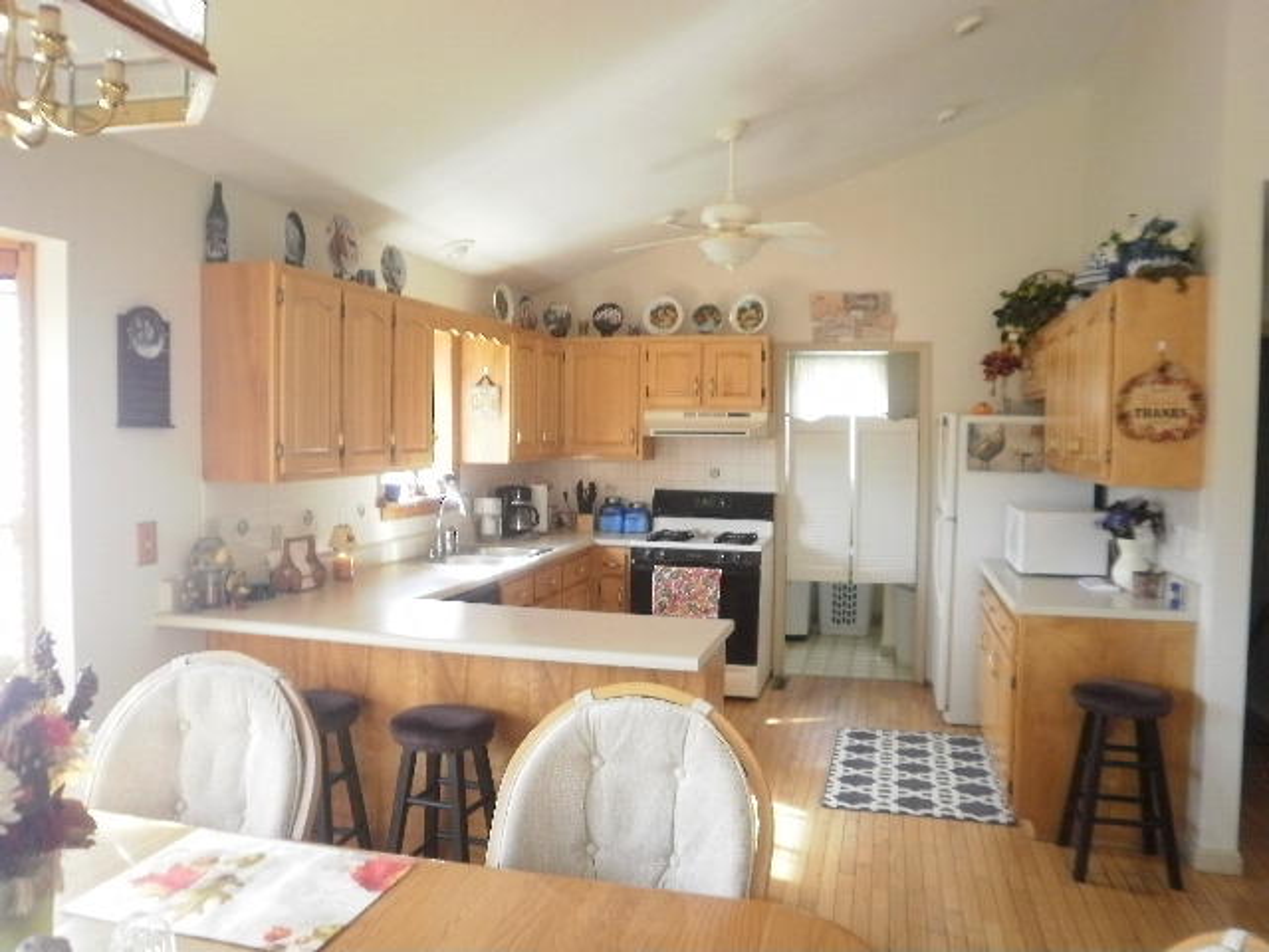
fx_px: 953
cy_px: 476
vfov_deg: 53.1
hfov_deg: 67.3
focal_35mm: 26
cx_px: 634
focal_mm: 4.65
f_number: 2.6
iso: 125
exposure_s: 1/25
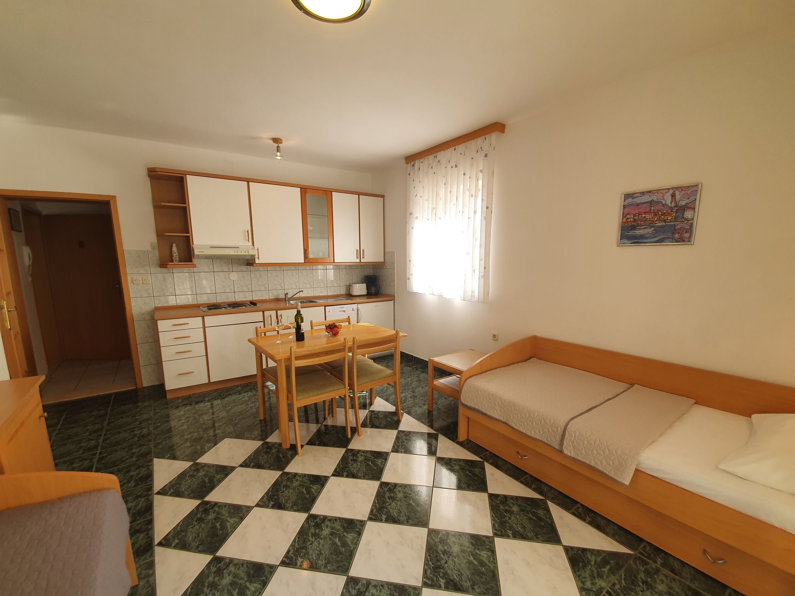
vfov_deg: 85.6
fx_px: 322
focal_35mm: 14
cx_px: 400
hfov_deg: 102.1
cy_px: 317
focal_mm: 1.8
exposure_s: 1/100
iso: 64
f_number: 2.2
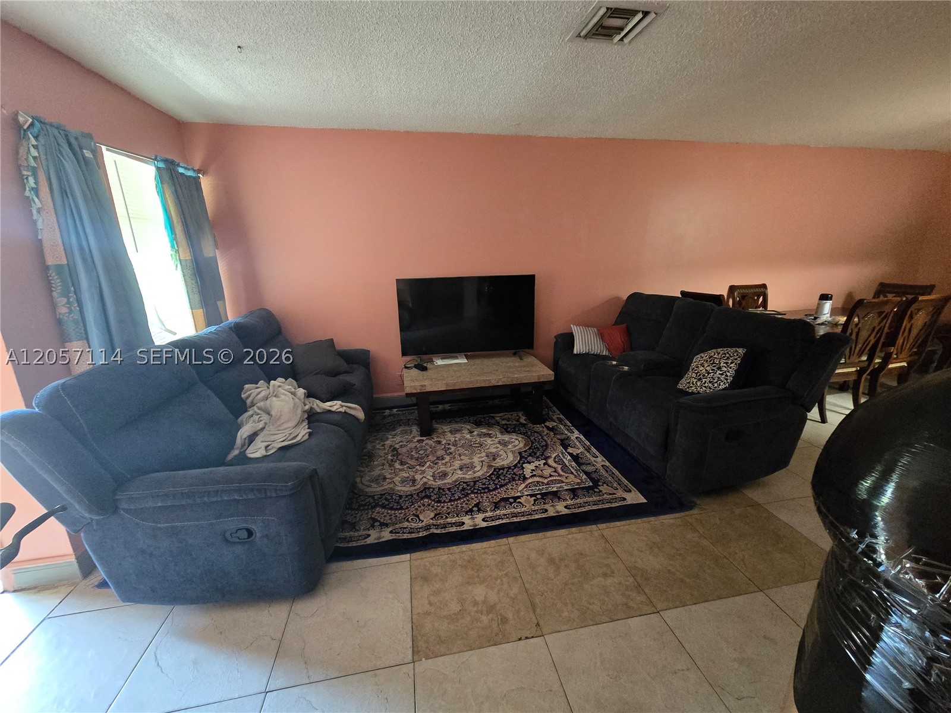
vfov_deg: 89.9
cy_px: 356
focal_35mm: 13
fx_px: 357
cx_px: 476
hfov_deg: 106.2
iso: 1250
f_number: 2.2
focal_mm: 2.2
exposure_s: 1/60
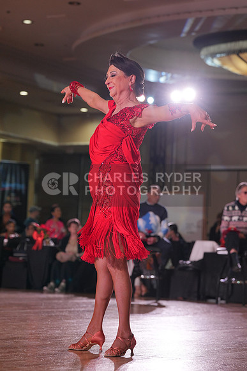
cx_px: 124
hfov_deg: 13.4
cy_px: 186
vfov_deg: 20.0
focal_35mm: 102
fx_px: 1049
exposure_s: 1/400
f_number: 4
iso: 1000
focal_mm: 102
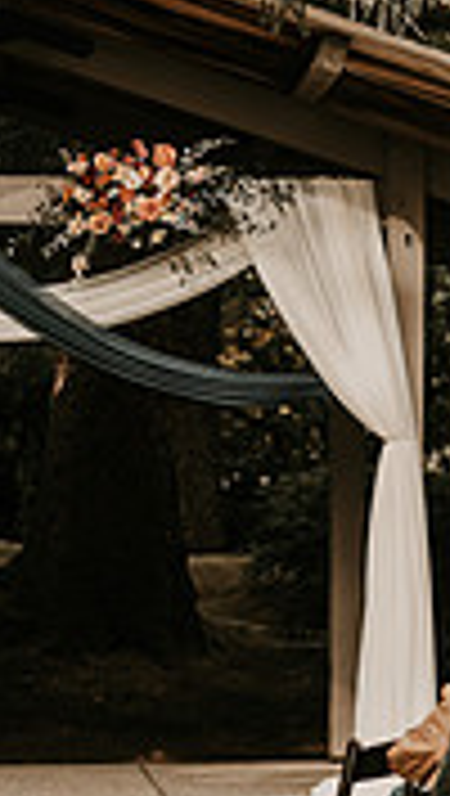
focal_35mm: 133
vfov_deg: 16.1
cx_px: 50
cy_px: 382
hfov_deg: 9.1
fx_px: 2812
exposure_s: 1/2000
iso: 250
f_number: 1.4
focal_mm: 50
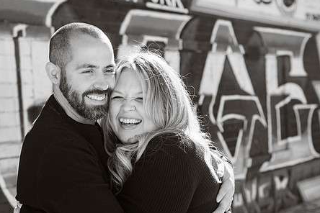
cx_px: 195
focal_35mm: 81
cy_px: 122
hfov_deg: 25.0
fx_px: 720
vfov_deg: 16.8
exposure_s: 1/200
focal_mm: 56
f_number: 4
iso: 50
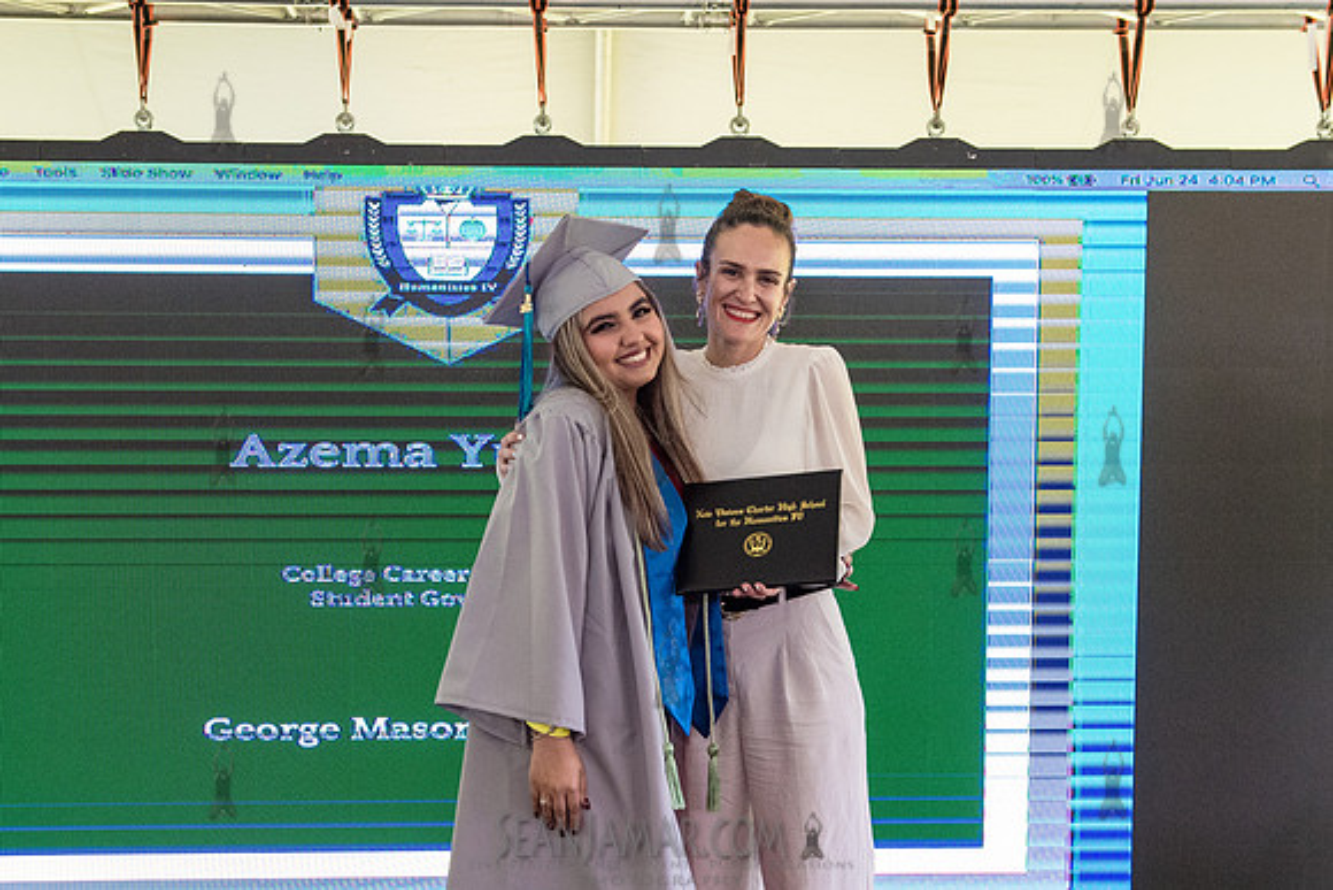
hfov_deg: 33.8
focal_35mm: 59
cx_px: 666
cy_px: 606
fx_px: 2193
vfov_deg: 22.8
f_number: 4
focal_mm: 38
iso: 2500
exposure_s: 1/800
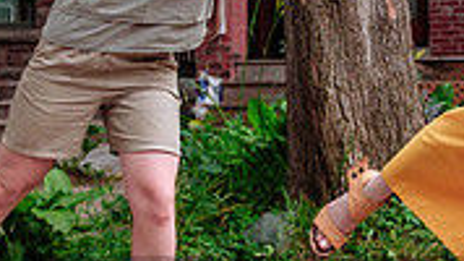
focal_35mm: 87
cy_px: 16
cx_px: 326
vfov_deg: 13.7
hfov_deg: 24.3
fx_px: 1070
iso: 1600
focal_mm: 16
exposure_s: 1/125
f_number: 2.8
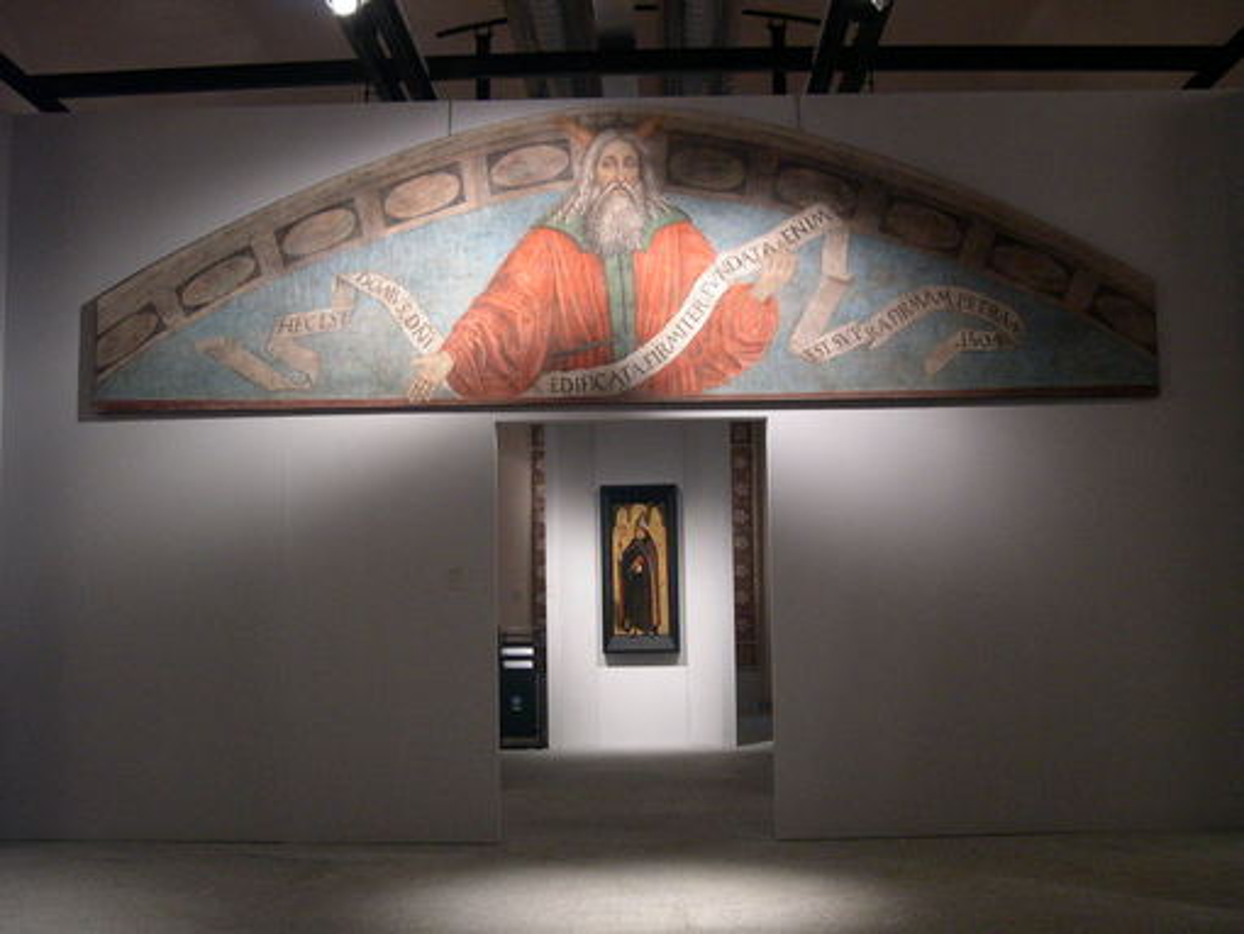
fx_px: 1366
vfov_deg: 37.8
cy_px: 467
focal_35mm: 38
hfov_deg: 49.0
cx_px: 622
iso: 400
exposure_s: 1/63.6
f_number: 2.8
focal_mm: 8
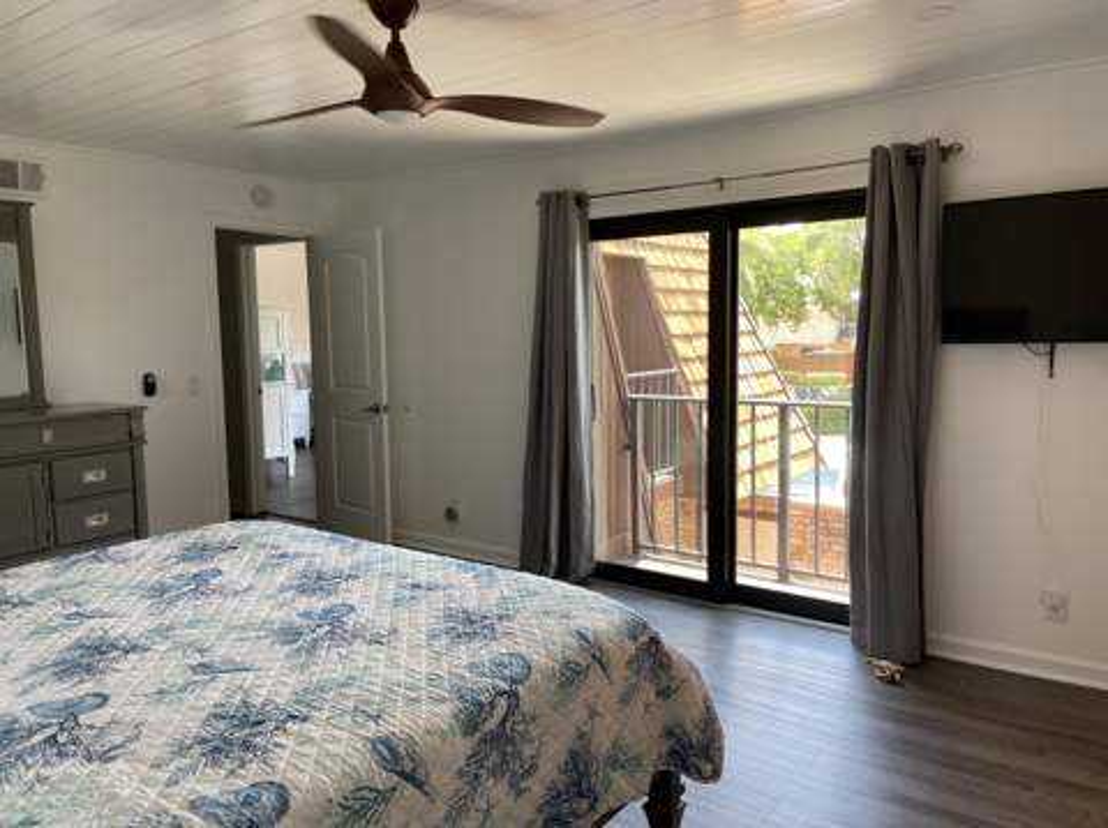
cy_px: 414
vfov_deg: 53.0
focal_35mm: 26
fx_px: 831
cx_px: 554
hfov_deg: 67.4
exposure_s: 1/120
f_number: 1.6
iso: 80
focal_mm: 4.2
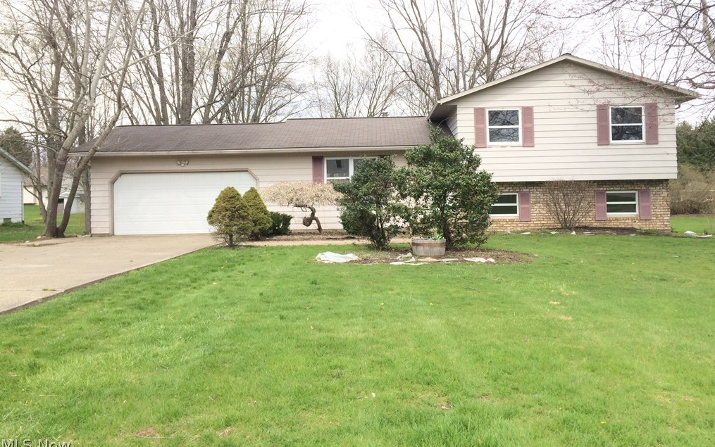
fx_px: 604
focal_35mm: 31
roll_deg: +2.3
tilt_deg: -0.6
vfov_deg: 40.5
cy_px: 187
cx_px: 358
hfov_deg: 61.2
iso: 32
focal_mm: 4.15
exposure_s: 1/720
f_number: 2.2
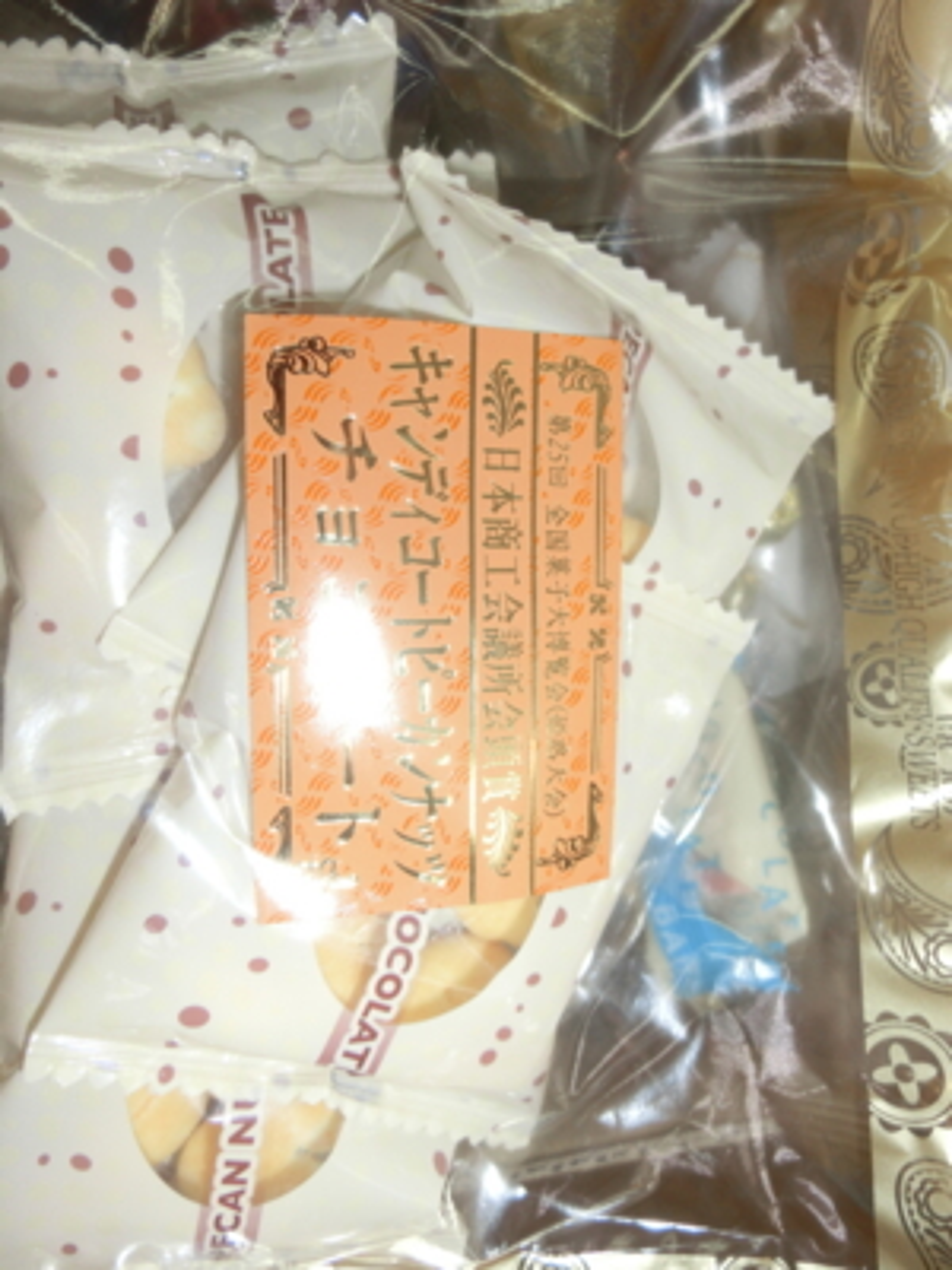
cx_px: 476
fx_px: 880
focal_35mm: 24
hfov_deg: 56.8
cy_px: 635
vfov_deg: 71.6
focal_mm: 4.24
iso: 80
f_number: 3
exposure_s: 1/125
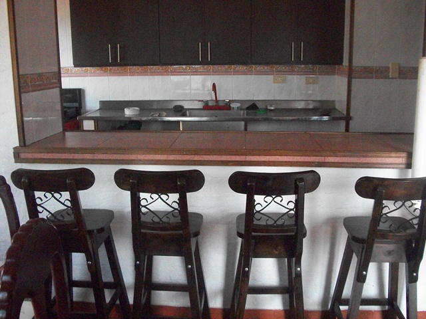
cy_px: 160
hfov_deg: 56.8
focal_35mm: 32
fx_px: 394
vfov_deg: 44.2
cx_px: 213
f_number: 2.9
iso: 640
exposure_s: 1/400
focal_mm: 5.7
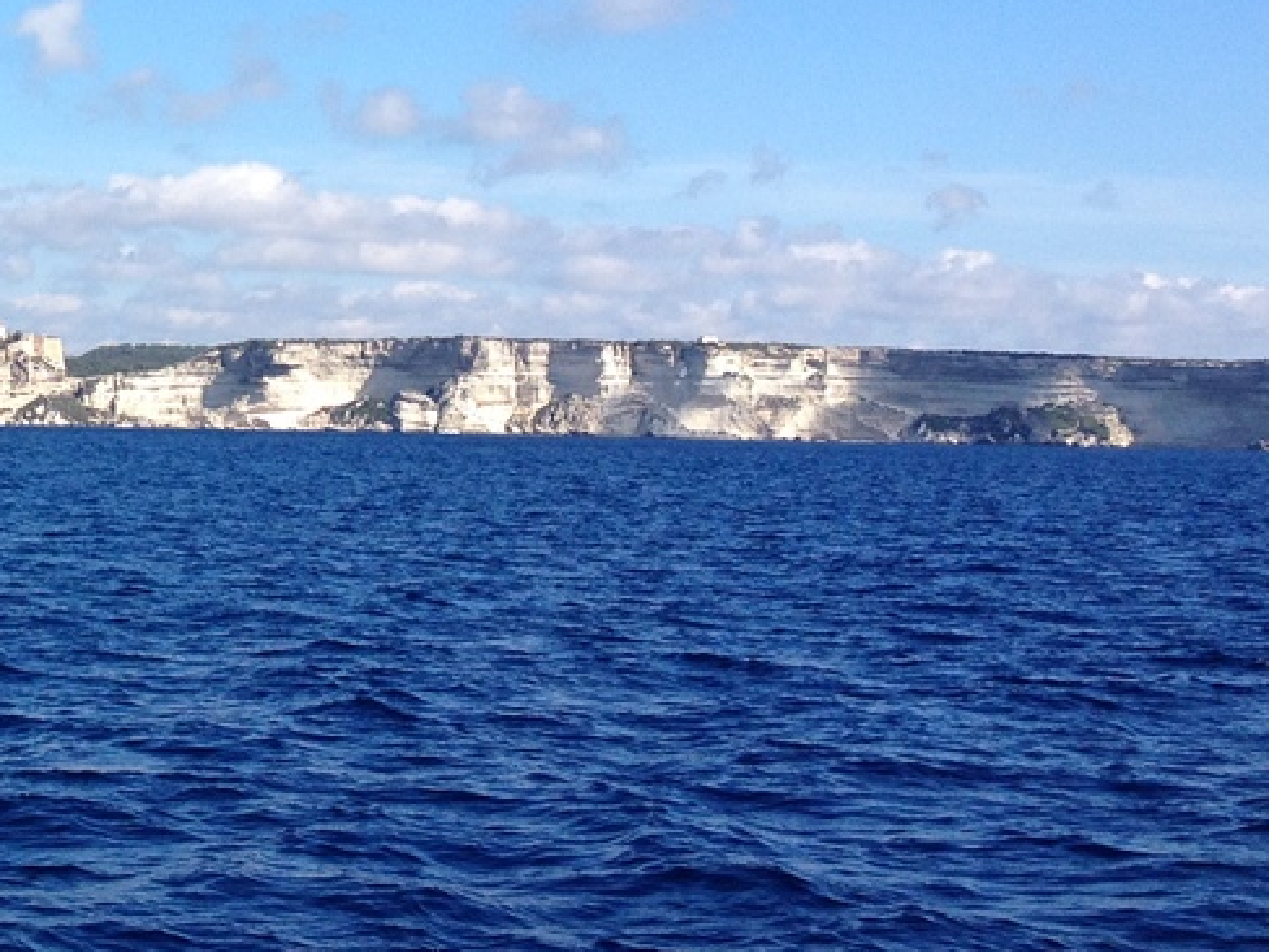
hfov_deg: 21.7
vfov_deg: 16.9
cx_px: -70
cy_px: 49
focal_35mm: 86
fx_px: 3153
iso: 64
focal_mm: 4.28
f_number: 2.4
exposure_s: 1/1577
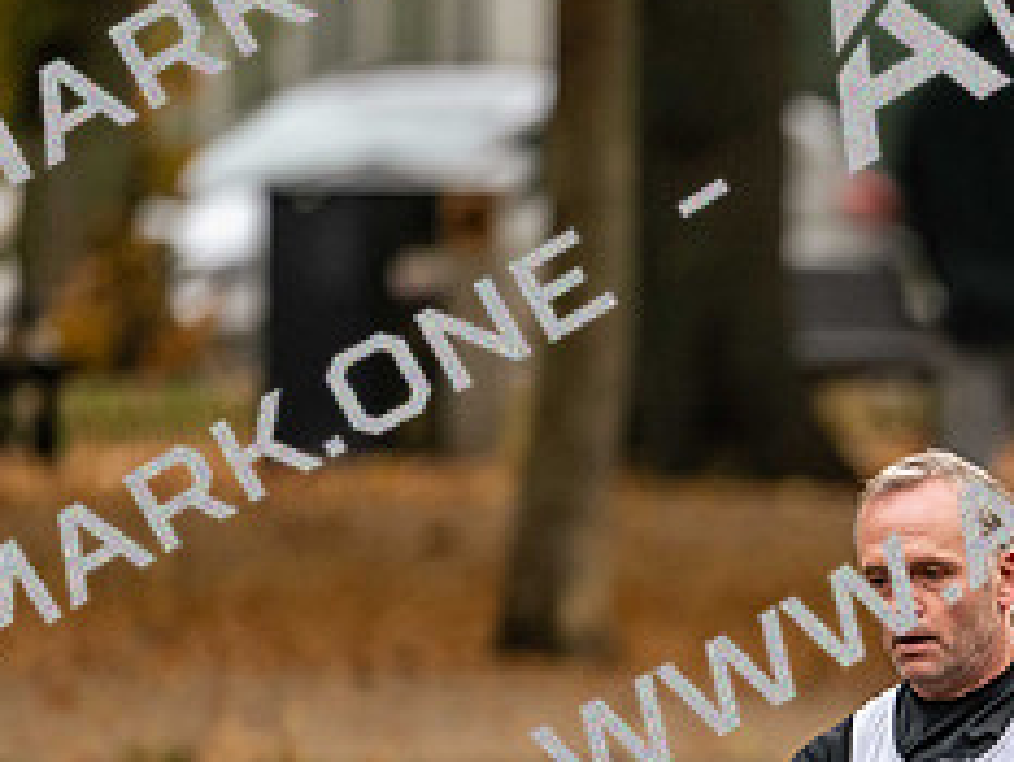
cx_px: 1071
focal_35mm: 957
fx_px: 28048
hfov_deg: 2.1
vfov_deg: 1.6
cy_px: 812
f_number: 4.5
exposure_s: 1/2500
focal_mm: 400
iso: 2800
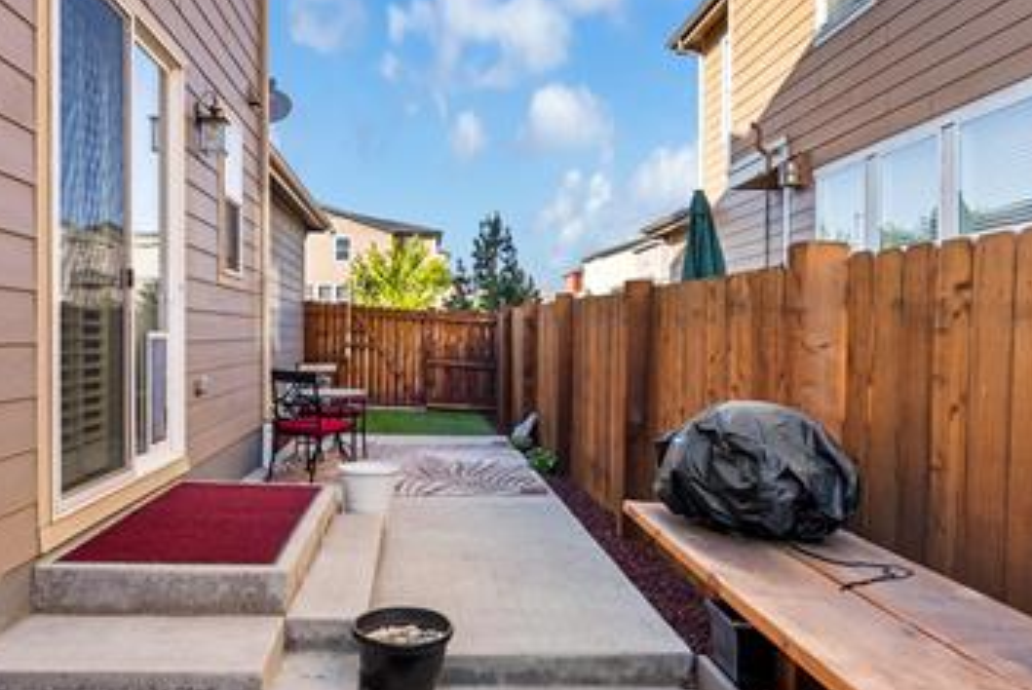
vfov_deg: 45.0
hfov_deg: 63.4
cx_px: 450
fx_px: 832
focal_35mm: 29
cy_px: 344
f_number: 8
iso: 200
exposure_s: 1/30
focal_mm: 16
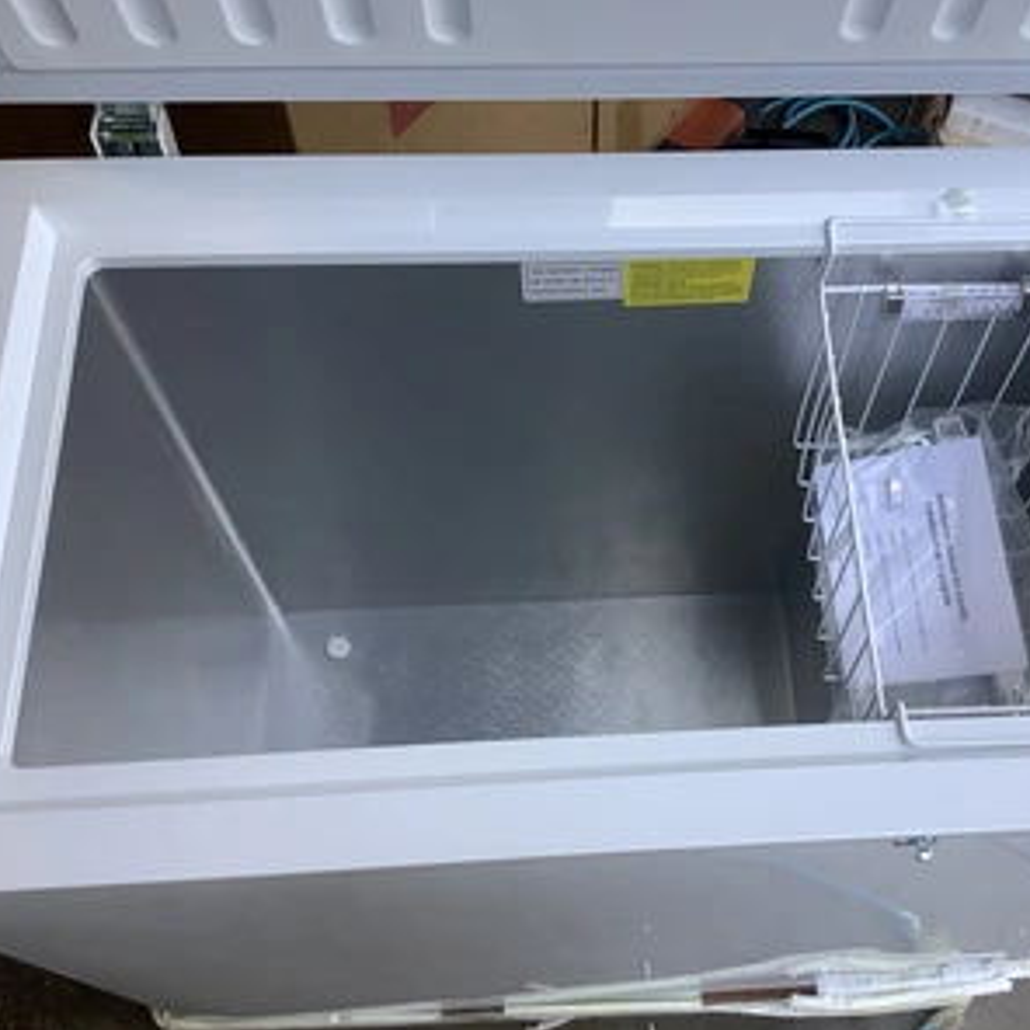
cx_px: 658
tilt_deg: -65.8
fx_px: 1246
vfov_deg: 44.9
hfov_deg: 44.5
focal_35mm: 37
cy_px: 515
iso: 64
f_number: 2.4
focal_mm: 3.3
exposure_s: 1/60
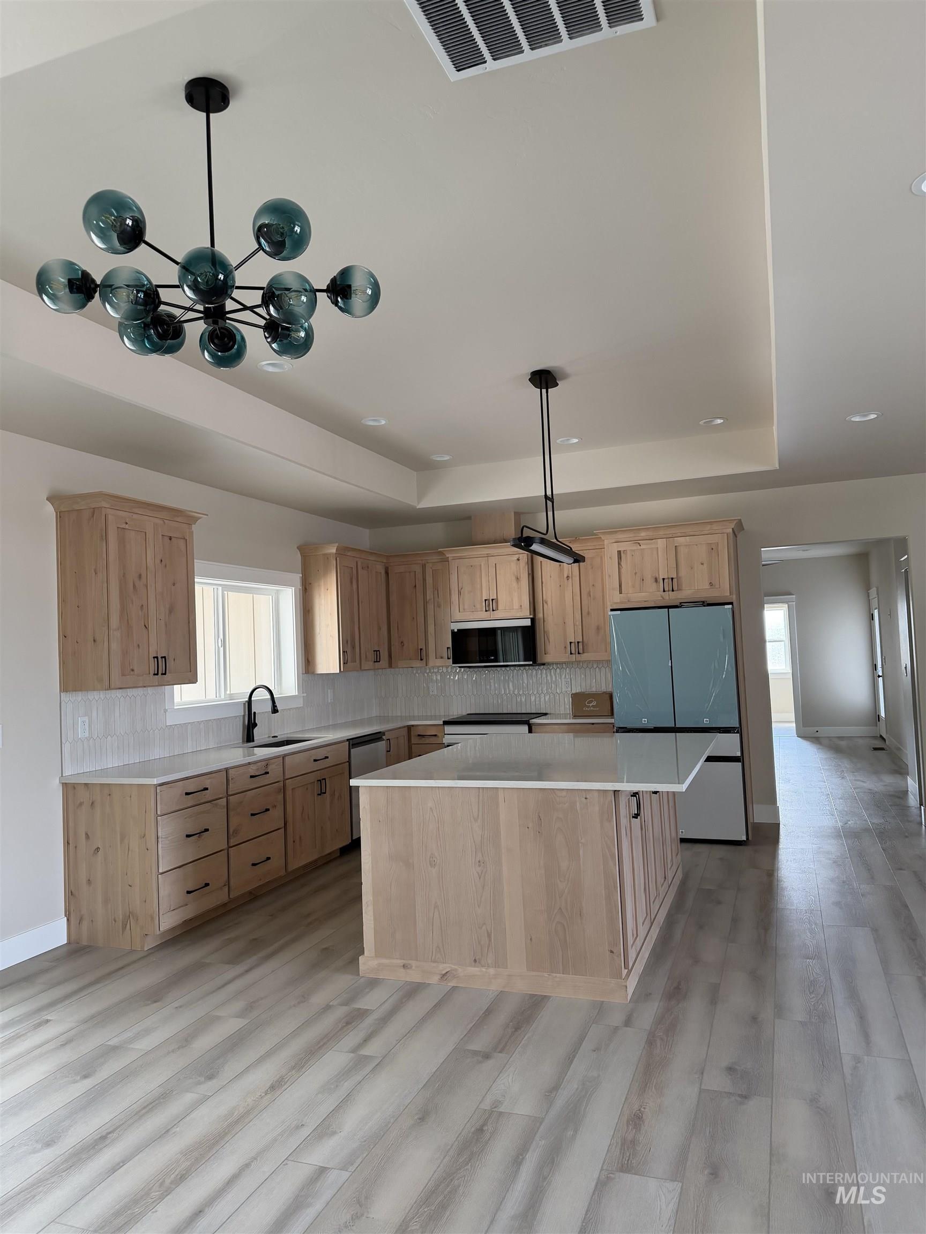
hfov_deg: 56.8
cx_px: 463
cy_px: 617
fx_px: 856
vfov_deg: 71.6
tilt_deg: +3.2
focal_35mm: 24
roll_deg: +3.6
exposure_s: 1/194
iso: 200
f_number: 1.78
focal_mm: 6.76
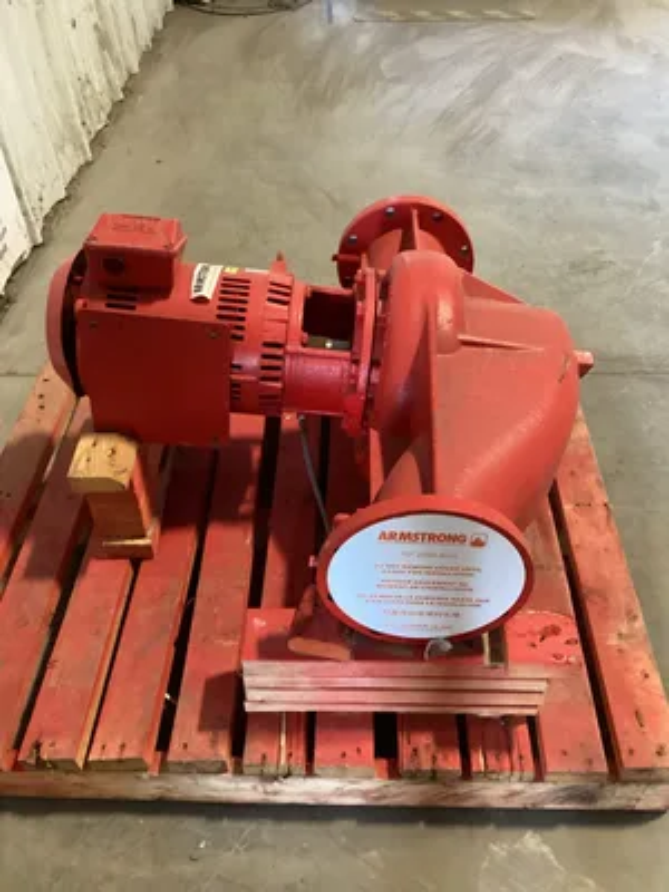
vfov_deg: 58.4
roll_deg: +5.9
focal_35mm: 31
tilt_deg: -42.8
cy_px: 446
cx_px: 334
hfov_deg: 45.4
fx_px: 799
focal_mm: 3.3
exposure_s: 1/40
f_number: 2.4
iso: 400
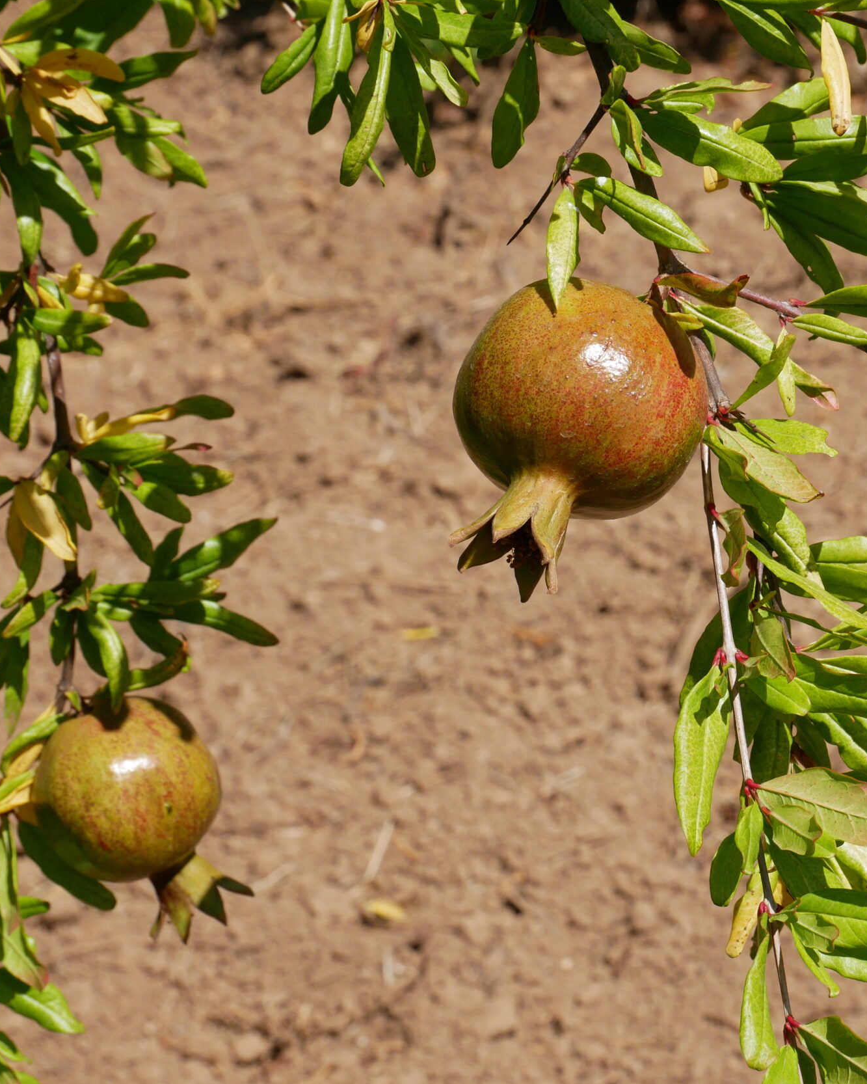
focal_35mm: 108
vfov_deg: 17.8
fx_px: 3464
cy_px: 539
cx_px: 605
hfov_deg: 14.2
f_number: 9
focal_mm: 36
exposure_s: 1/400
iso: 200
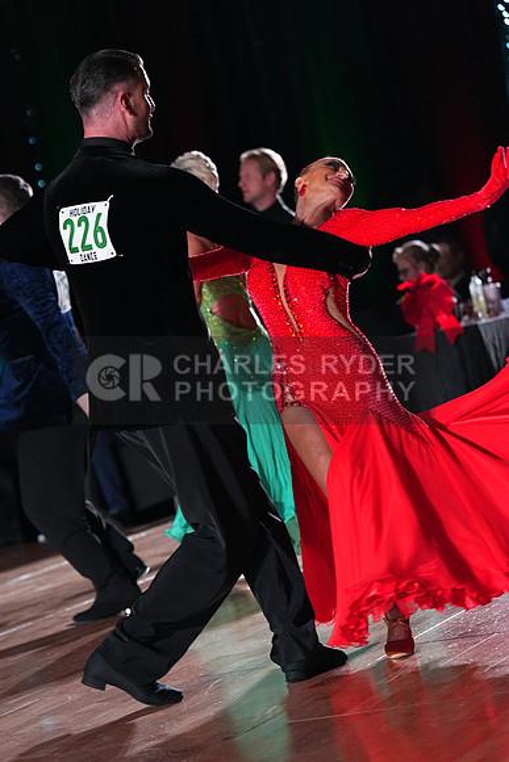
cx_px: 254
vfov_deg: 15.2
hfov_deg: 10.2
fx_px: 2861
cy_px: 381
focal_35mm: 135
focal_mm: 135
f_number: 4.5
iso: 6400
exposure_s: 1/400
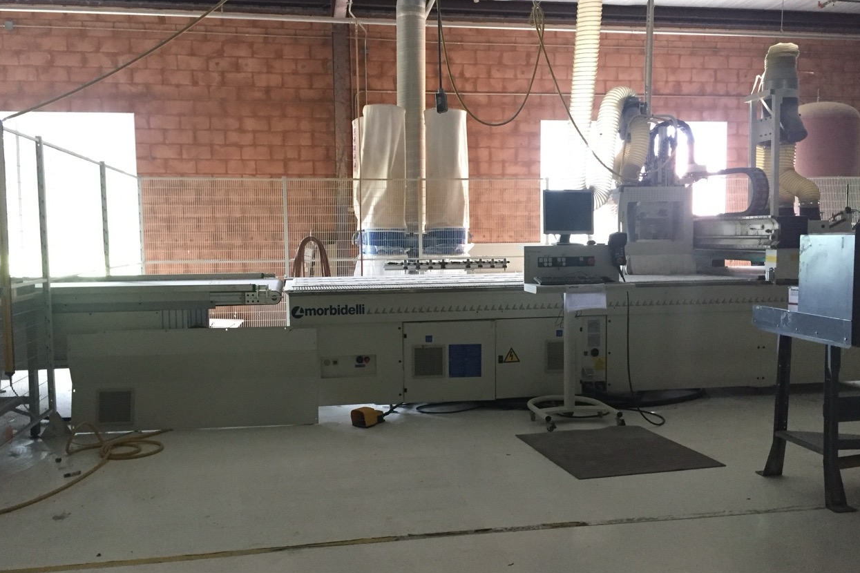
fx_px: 740
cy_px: 294
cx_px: 426
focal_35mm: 31
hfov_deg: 60.3
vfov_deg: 42.3
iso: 250
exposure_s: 1/20
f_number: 2.2
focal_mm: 4.15
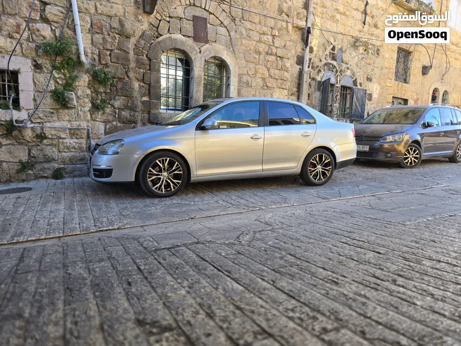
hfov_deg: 73.9
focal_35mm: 23
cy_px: 173
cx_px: 230
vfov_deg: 58.9
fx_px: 306
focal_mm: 6.3
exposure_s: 1/100
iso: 25
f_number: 1.7
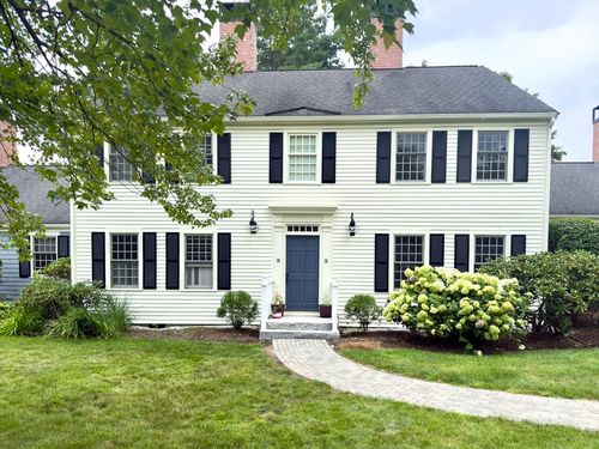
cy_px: 224
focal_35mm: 24
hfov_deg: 71.6
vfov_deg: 56.8
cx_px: 300
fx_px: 415
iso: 64
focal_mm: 6.76
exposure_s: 1/1013
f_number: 1.78
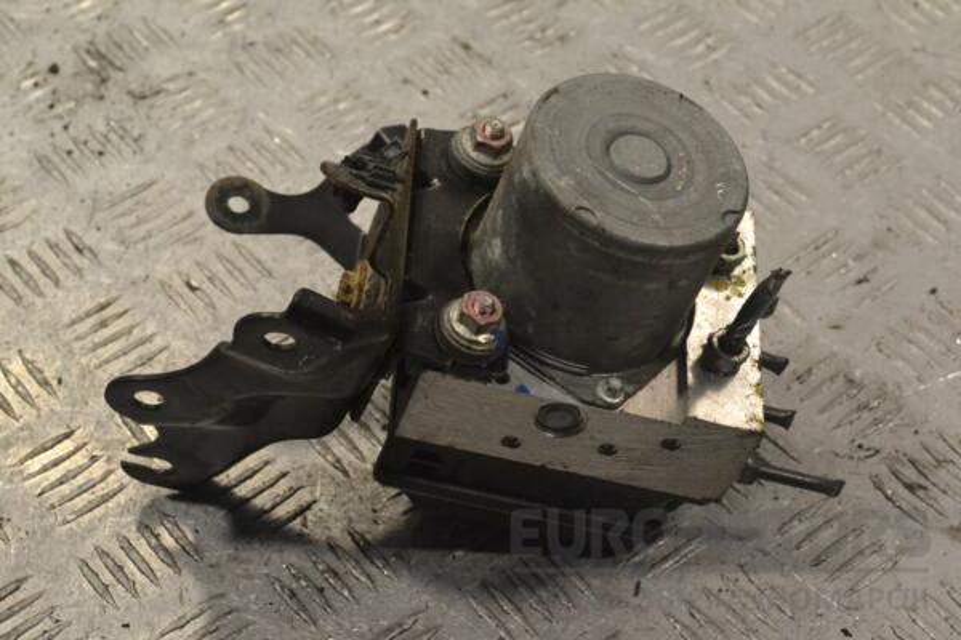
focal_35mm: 82
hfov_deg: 24.6
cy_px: 320
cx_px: 480
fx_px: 2202
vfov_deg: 16.6
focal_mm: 55
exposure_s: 1/400
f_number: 10
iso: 3200
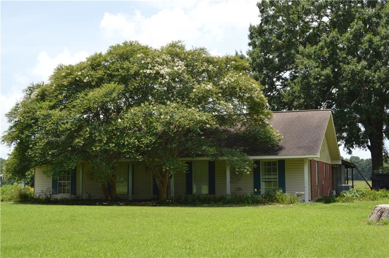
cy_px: 129
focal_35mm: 48
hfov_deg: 41.2
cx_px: 194
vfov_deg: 28.0
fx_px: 518
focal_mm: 32
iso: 100
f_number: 8
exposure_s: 1/200
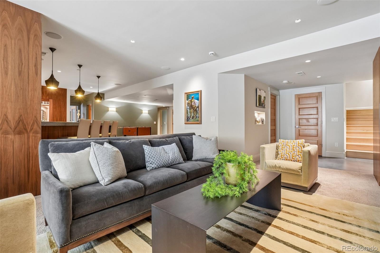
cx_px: 190
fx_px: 174
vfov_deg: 72.0
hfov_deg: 95.0
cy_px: 126
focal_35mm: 16
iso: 400
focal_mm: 11
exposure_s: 1/2
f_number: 8
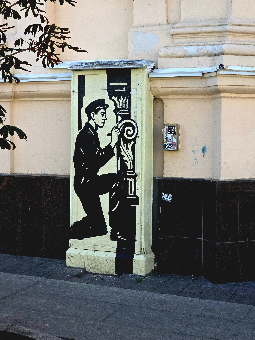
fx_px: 678
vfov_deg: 28.2
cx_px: 128
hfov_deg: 21.3
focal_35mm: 69
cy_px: 170
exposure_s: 1/769
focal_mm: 7.9
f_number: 2.4
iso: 50
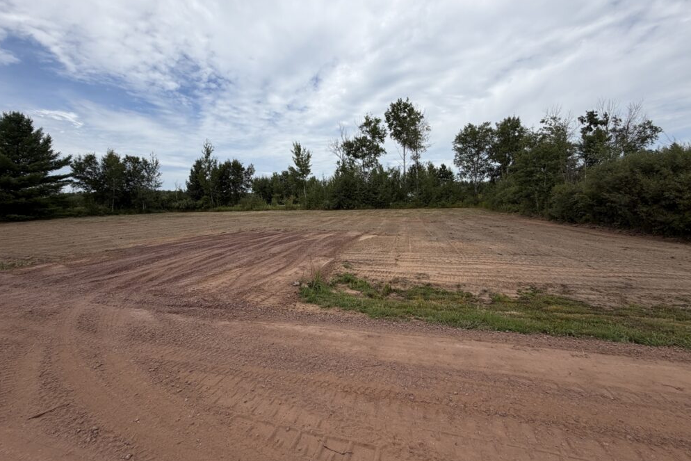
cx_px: 341
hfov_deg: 100.4
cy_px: 204
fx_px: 288
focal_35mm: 15
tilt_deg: +1.1
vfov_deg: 77.0
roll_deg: +2.7
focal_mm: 2.22
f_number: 2.2
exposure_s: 1/1017
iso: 20
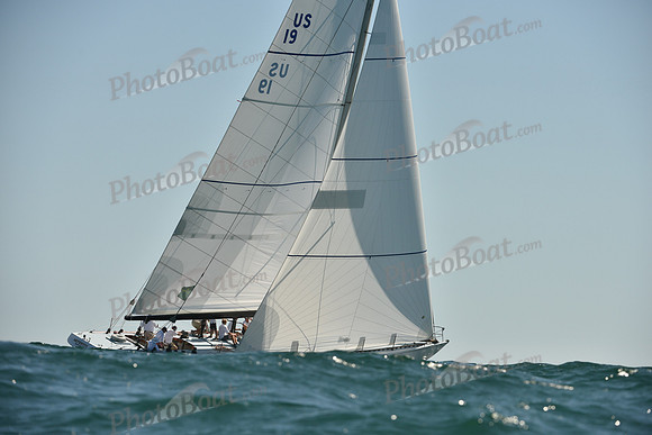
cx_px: 326
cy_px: 218
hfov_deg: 10.3
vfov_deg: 6.9
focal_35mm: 200
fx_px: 3623
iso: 250
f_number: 6.3
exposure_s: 1/2000
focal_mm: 200
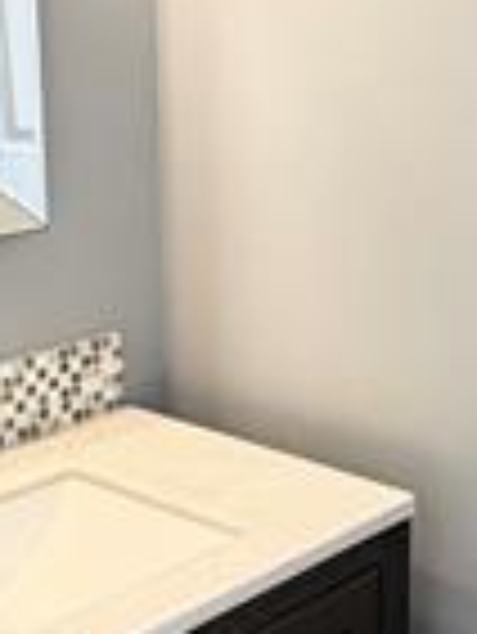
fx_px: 1394
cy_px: 306
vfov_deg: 25.6
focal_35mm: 76
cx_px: 450
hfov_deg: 19.0
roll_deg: -1.9
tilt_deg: -14.6
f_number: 2.2
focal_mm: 2.22
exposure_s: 1/120
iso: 250
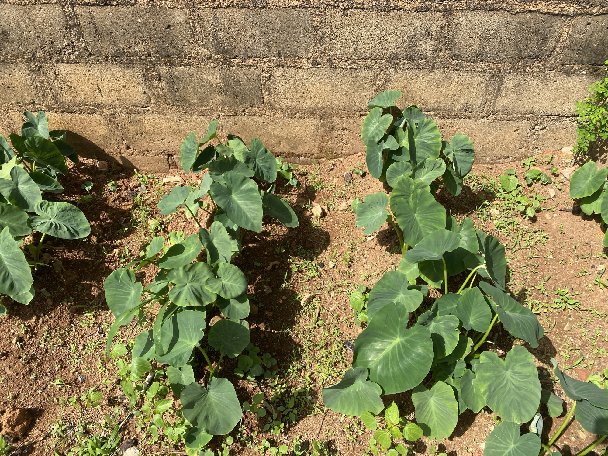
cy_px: 228
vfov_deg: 53.1
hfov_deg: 67.3
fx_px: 457
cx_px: 304
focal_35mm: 26
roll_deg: +5.2
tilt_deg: -44.2
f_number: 1.8
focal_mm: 4.25
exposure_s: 1/1484
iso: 32
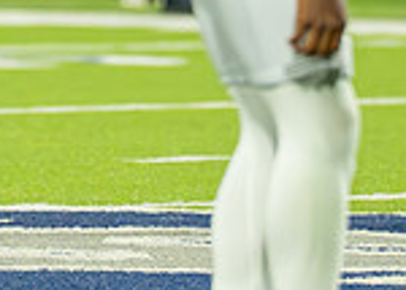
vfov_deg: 1.2
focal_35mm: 1218
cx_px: -123
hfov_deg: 1.7
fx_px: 14038
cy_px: -197
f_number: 2.8
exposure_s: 1/1600
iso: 3200
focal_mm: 200
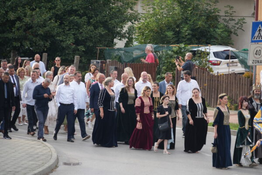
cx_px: 131
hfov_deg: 10.4
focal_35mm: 198
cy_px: 88
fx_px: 1441
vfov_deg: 6.9
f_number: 6.3
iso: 320
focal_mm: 198
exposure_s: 1/200
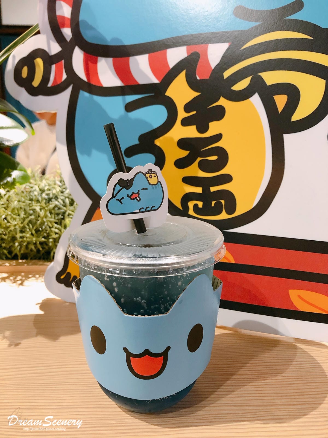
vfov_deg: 63.4
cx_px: 164
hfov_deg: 49.7
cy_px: 219
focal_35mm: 28
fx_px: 354
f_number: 1.8
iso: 80
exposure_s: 1/15
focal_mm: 3.99
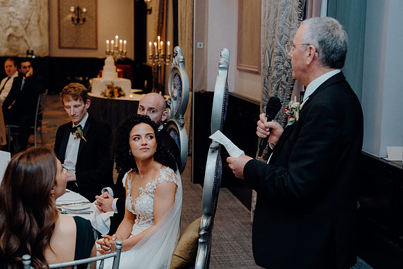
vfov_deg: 24.2
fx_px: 627
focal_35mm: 56
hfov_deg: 35.6
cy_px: 134
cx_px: 202
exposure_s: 1/160
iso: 2500
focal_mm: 56
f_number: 3.5
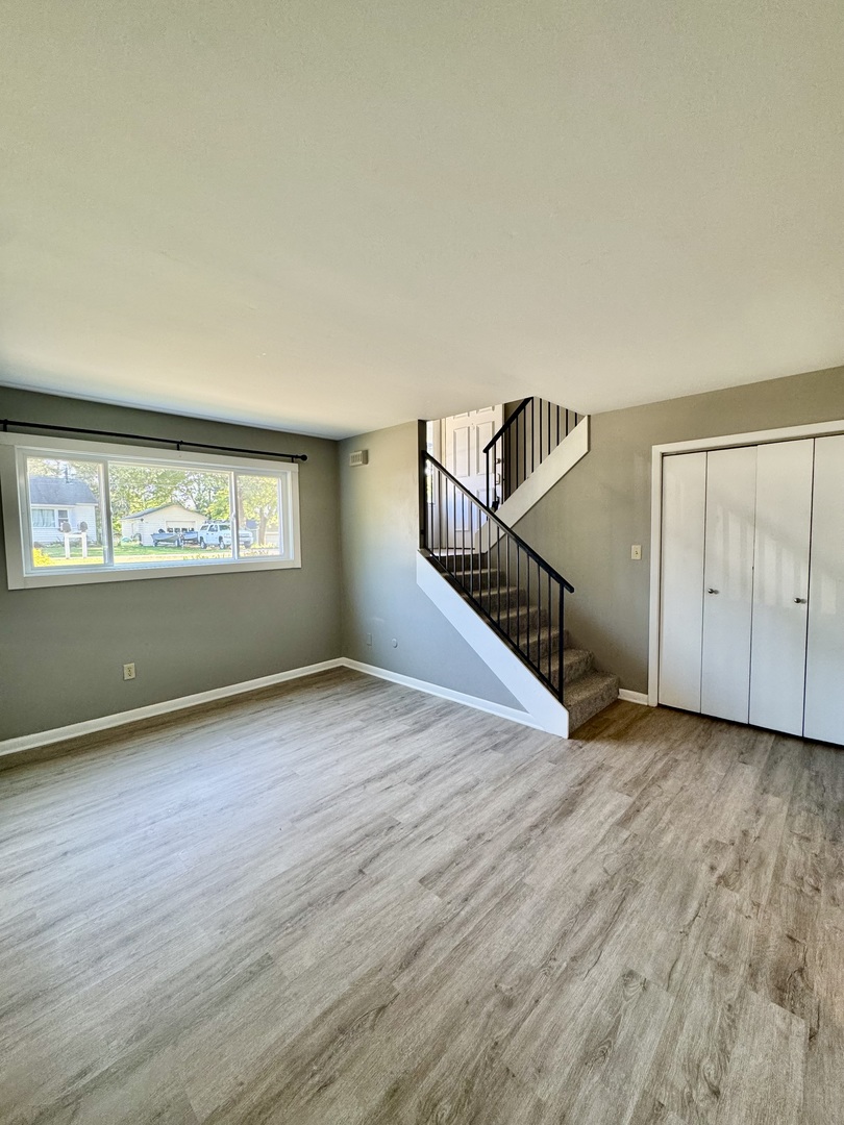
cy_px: 562
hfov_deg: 85.7
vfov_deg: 102.1
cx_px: 422
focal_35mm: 14
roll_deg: +0.7
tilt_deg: -3.1
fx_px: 455
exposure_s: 1/60
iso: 200
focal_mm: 2.22
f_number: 2.2
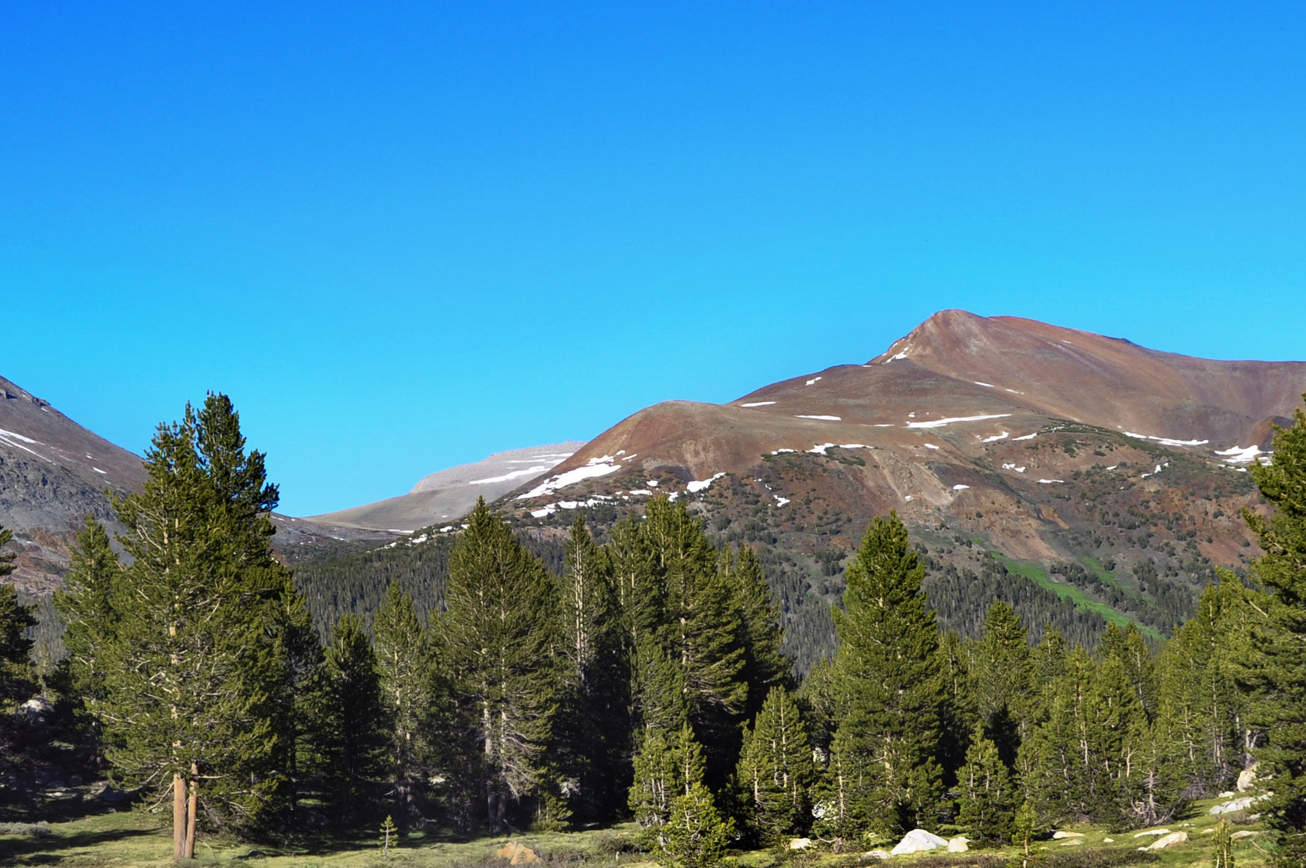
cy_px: 664
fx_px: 2826
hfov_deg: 26.0
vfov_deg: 17.3
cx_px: 654
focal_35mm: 78
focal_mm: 26
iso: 200
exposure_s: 1/320
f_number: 9
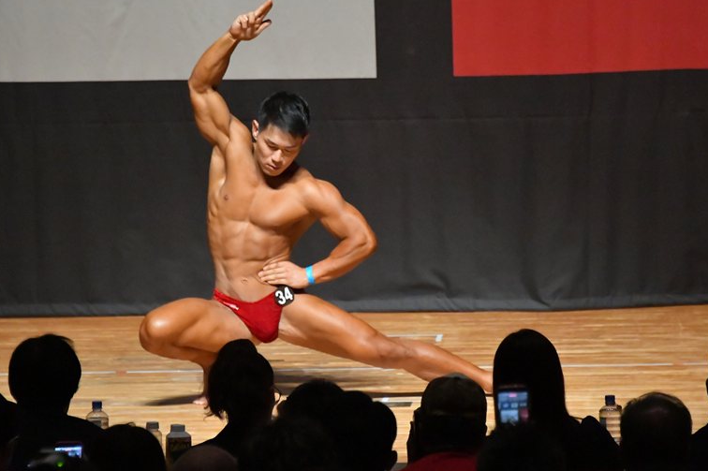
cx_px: 356
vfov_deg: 4.2
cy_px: 234
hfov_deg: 6.4
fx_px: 6348
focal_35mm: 323
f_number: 5.6
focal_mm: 210
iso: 12800
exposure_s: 1/400
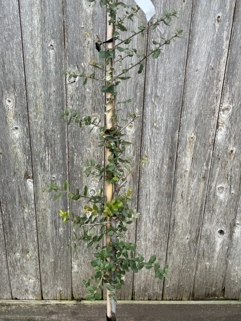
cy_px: 139
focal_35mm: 31
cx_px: 118
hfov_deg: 45.4
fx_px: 288
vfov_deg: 58.2
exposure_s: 1/449
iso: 50
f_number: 1.6
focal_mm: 5.1
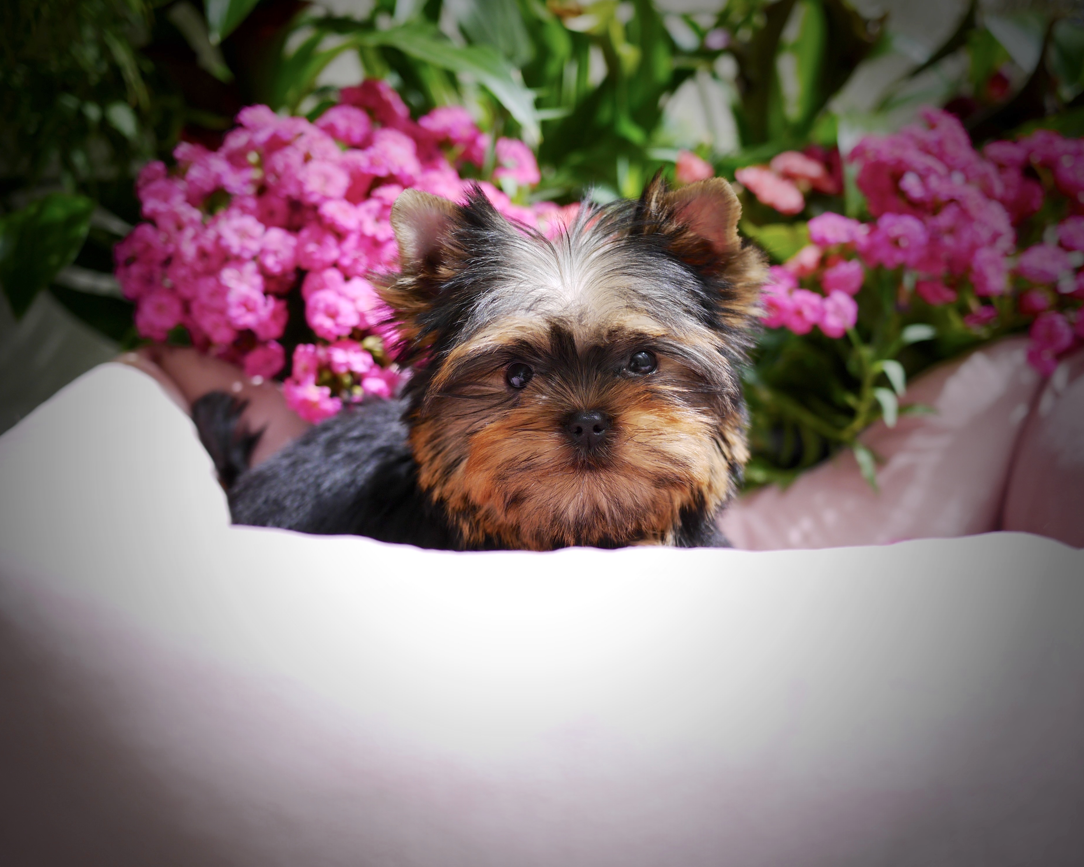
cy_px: 432
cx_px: 519
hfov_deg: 43.8
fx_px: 1348
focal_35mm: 42
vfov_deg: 35.7
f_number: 2.2
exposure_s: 1/1300
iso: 160
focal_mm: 20
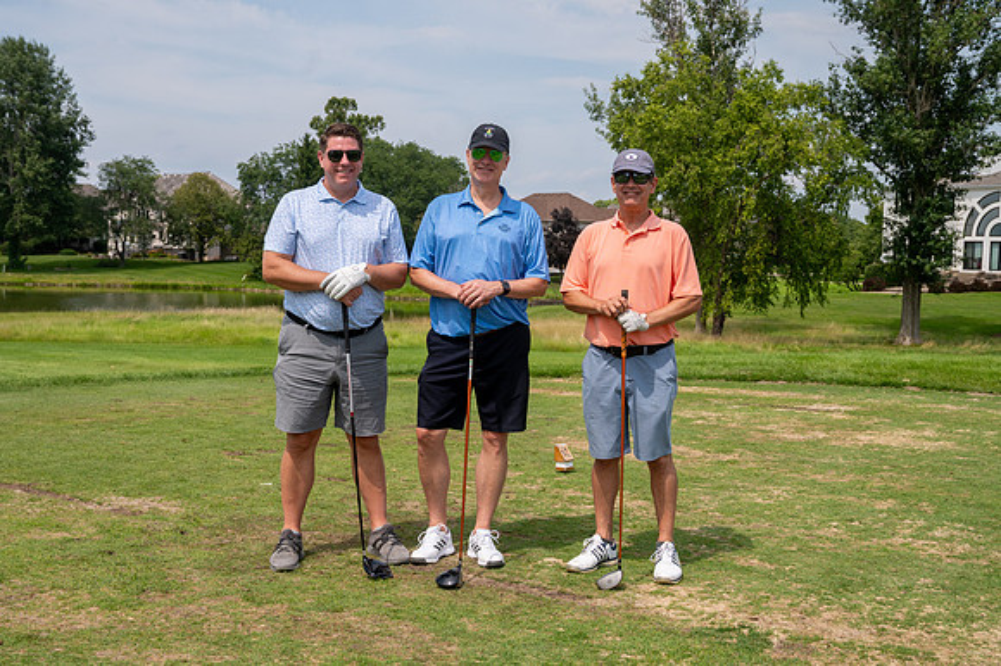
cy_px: 327
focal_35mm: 44
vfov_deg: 30.8
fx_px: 1211
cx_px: 532
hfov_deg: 44.9
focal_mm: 40
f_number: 6.3
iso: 250
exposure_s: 1/1250
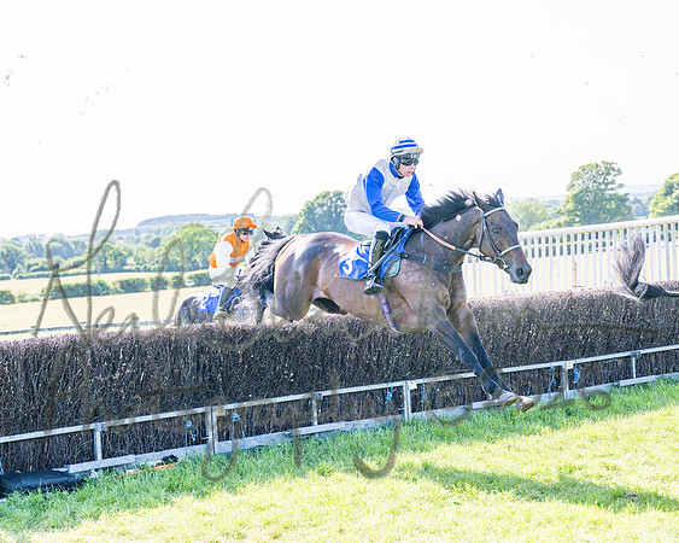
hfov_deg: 24.2
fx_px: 1584
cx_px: 340
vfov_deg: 19.4
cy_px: 272
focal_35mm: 79
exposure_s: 1/2000
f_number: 4
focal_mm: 70
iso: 200
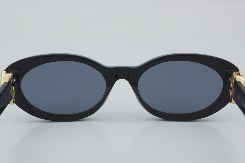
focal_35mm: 82
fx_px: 561
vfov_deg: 16.6
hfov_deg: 24.6
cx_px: 122
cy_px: 82
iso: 100
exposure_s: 1/4
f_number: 32
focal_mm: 55
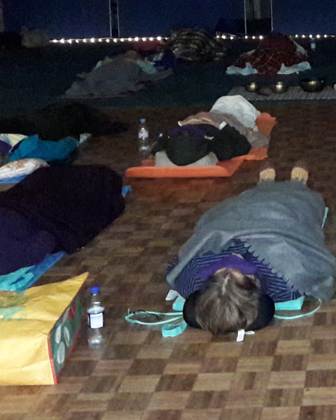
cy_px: 22
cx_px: 386
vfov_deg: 24.2
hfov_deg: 19.2
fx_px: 944
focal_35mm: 76
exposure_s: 1/17
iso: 800
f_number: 1.9
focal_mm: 3.7
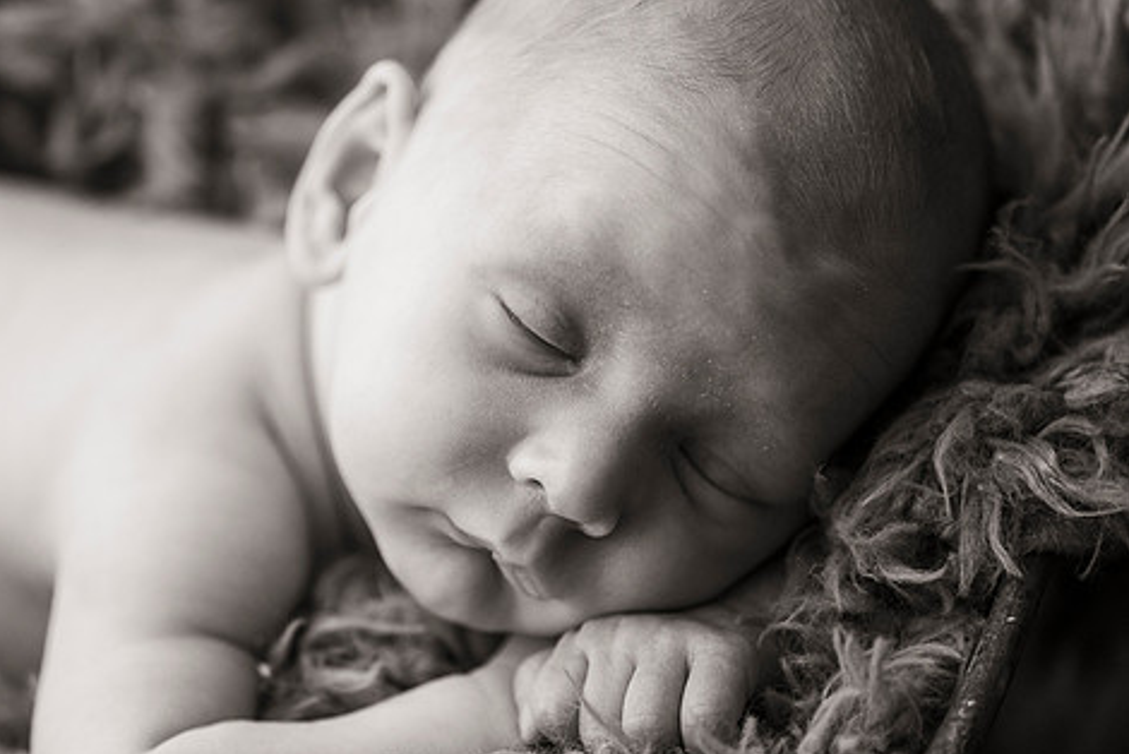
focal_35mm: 111
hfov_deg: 18.4
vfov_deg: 12.4
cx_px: 435
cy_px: 443
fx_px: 3483
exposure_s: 1/250
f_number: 3.5
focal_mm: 90
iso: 1000
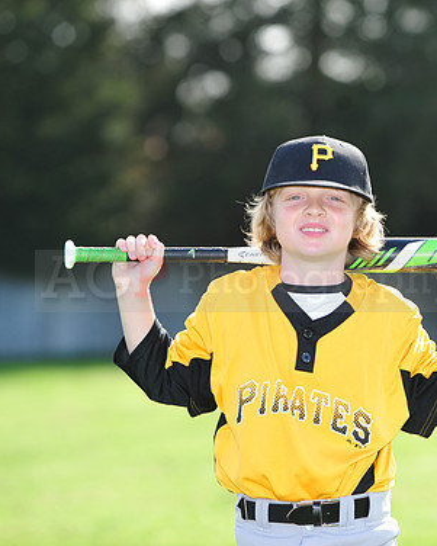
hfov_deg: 6.9
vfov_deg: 8.6
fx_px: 3620
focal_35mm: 224
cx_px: 279
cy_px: 269
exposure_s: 1/1000
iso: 400
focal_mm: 155
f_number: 4.5
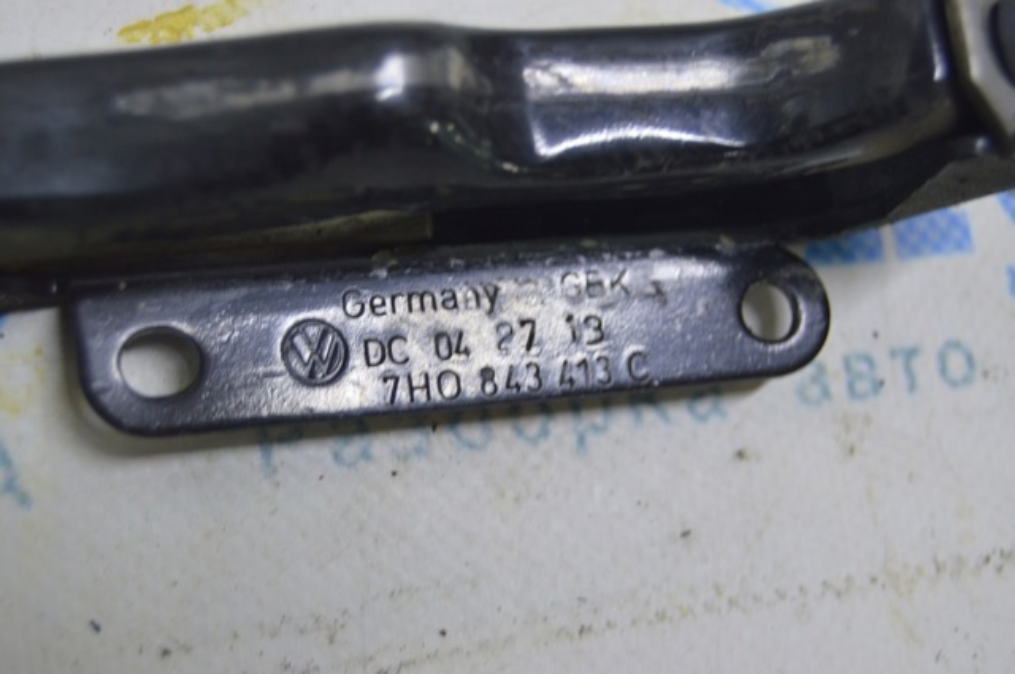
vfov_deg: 20.1
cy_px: 337
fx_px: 1901
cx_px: 508
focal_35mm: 68
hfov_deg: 29.9
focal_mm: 45
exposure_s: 1/20
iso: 400
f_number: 5.6
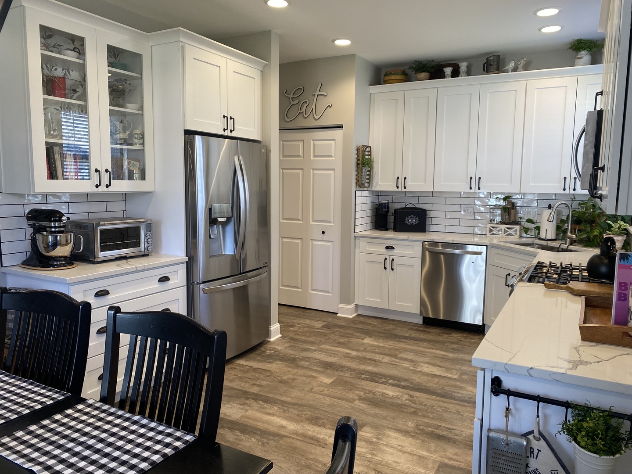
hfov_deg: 67.3
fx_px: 475
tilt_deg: -6.9
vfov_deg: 53.1
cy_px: 237
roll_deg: +0.3
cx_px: 316
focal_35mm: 26
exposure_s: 1/120
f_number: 1.8
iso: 100
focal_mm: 4.25
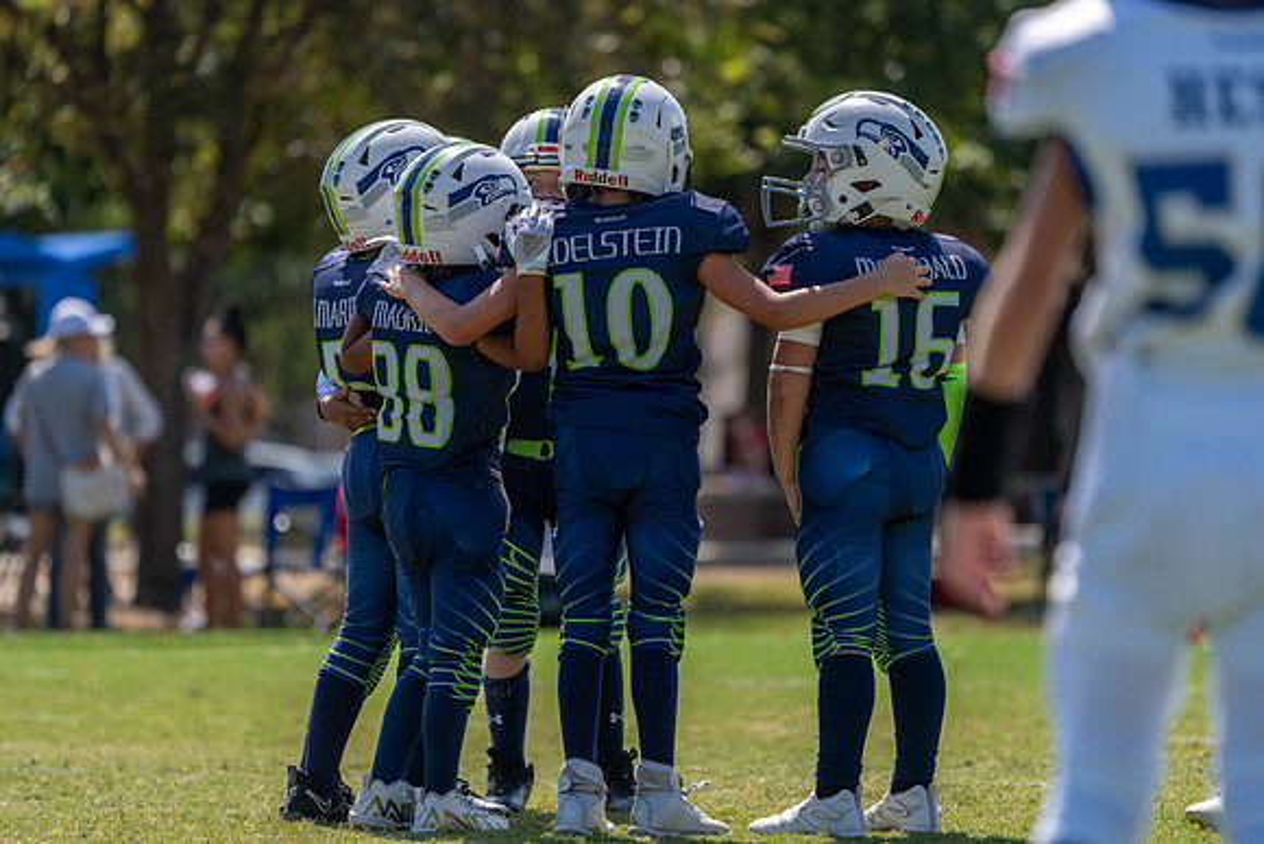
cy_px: 422
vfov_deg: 4.4
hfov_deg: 6.6
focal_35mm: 312
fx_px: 10957
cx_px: 632
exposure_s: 1/1250
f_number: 5.6
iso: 250
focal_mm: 312
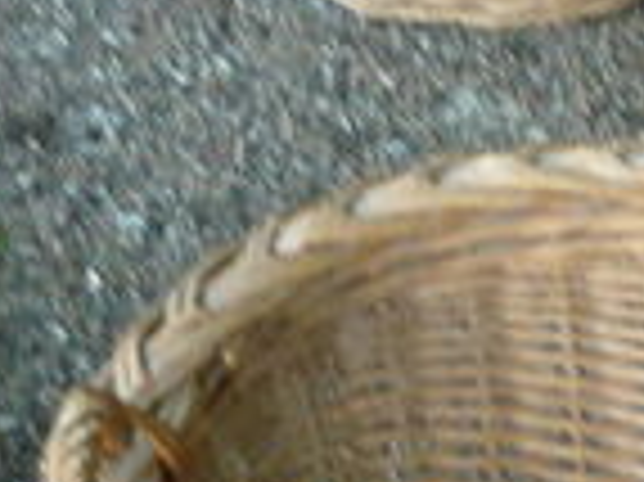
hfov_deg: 9.4
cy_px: 797
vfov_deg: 6.9
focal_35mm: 210
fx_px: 3904
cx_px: 387
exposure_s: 1/30
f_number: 3.3
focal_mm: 5.2
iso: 125
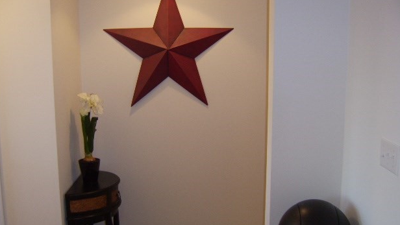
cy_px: 128
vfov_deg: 27.7
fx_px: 456
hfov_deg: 47.3
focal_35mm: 43
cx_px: 200
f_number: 2.8
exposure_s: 1/30
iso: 100
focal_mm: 7.8
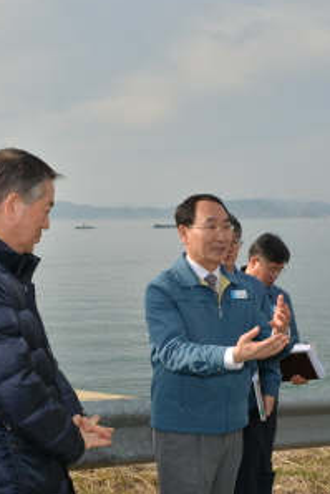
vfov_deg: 35.0
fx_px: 783
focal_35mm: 57
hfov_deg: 23.7
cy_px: 265
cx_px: 221
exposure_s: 1/250
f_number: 14
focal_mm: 34
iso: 125
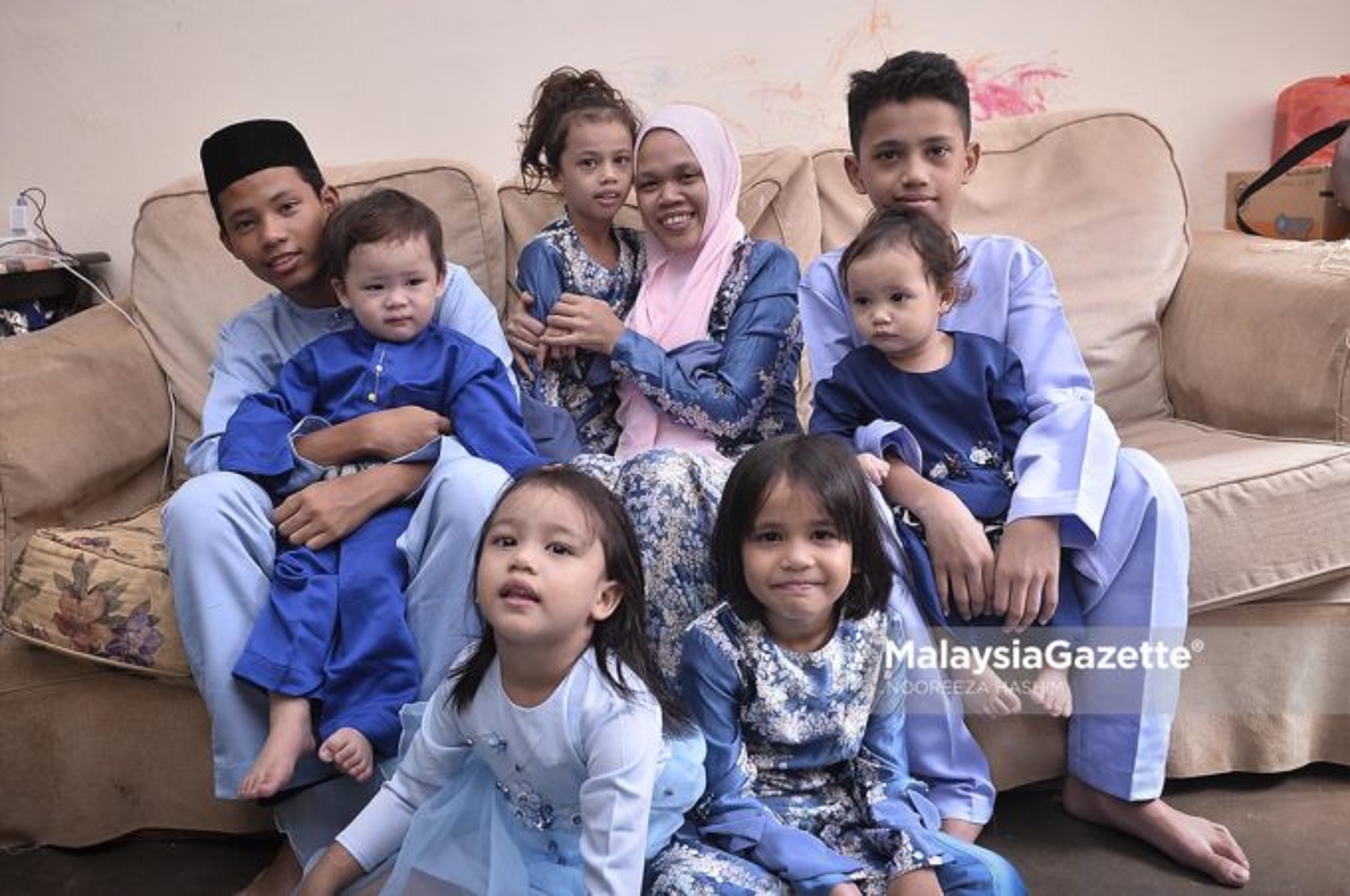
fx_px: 899
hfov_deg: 73.8
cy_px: 448
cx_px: 675
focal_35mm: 24
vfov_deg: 53.0
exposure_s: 1/125
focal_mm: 24
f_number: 4.5
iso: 500
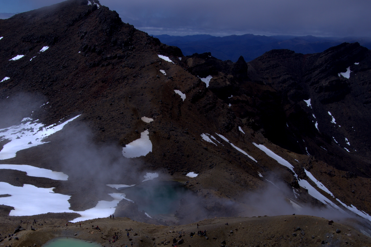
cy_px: 182
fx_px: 618
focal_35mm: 60
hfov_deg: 33.4
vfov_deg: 22.4
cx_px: 213
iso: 100
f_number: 13
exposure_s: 1/250
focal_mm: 22
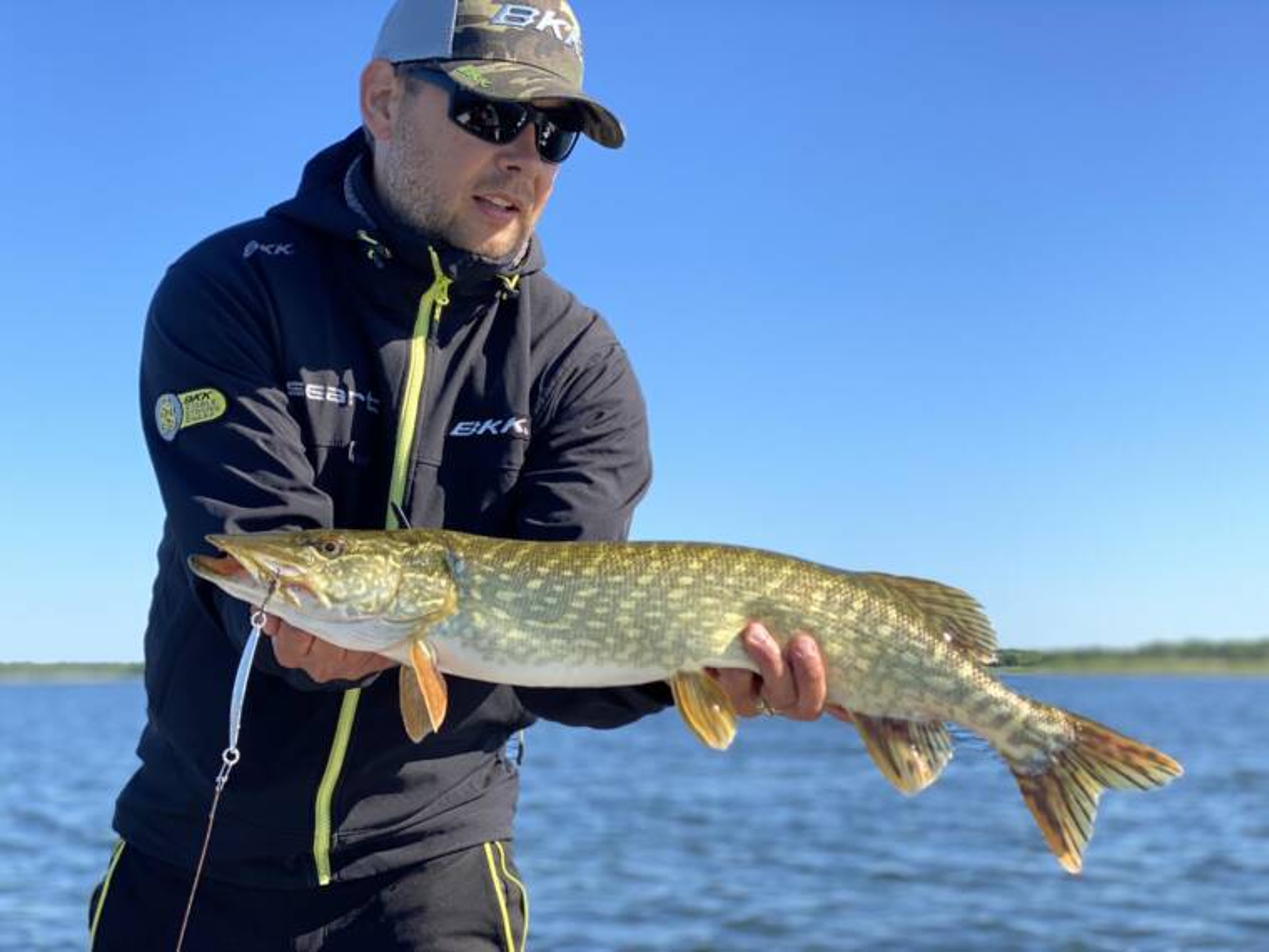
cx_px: 634
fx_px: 1906
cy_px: 476
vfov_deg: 28.0
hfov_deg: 36.8
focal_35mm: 52
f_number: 2
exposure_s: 1/940
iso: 20
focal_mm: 6
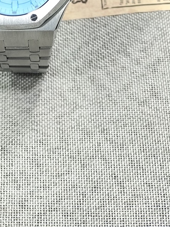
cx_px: 26
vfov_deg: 15.4
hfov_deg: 11.9
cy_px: -28
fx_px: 812
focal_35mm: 124
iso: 75
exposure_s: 1/100
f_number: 2.08
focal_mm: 7.55
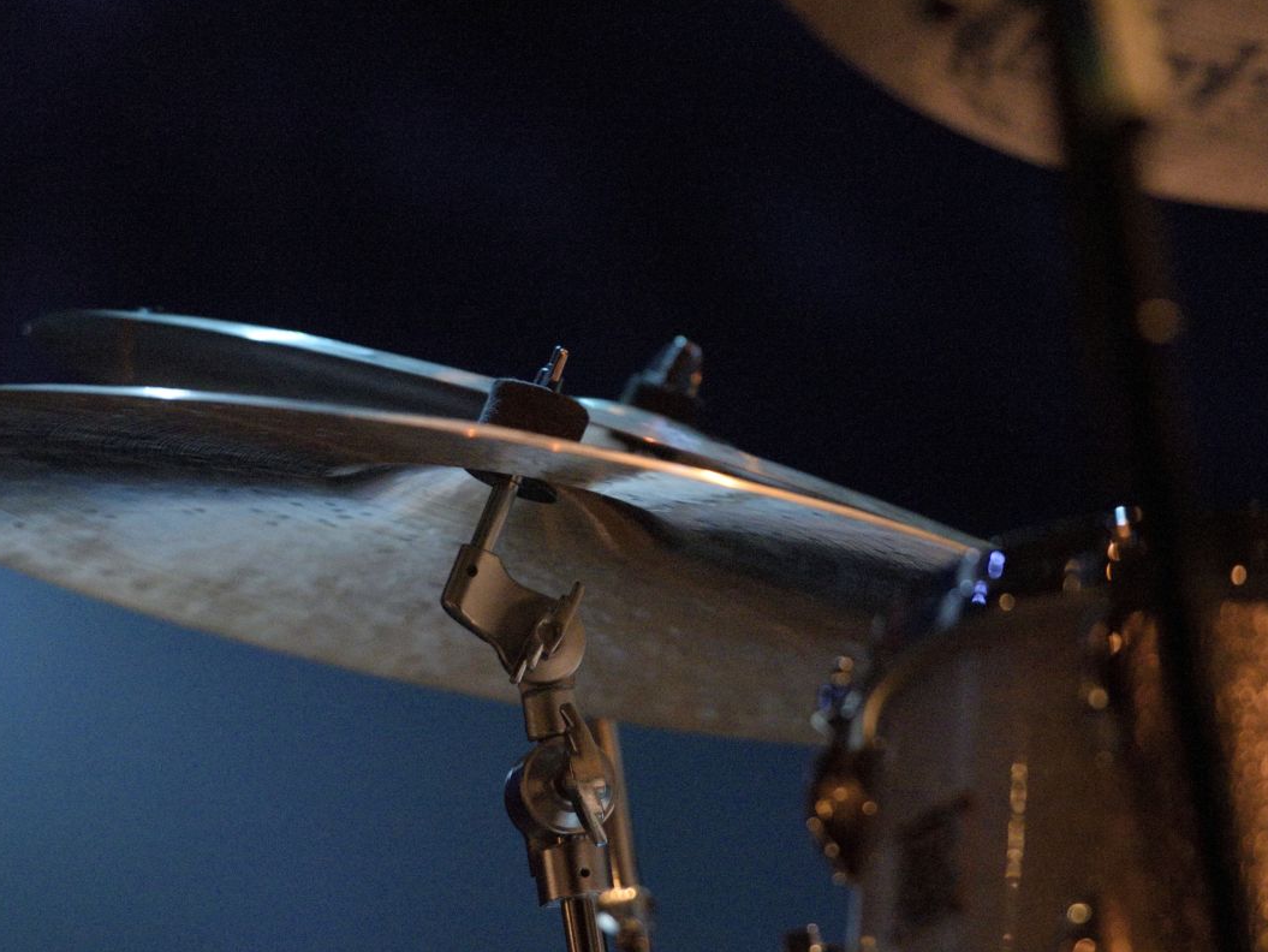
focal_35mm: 350
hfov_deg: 5.7
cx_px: 643
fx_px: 12825
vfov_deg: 4.3
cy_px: 531
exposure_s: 1/250
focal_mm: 200
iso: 4000
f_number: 3.5
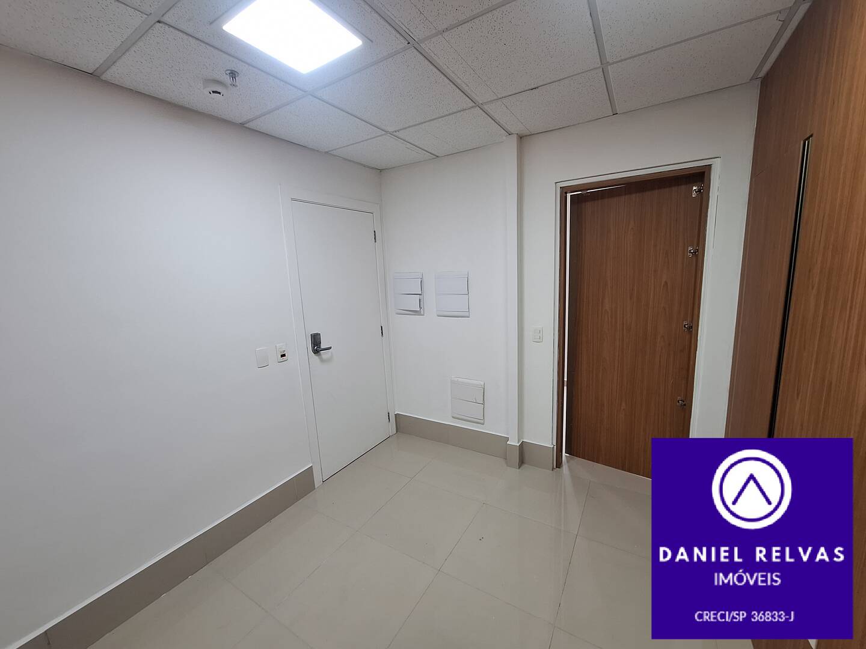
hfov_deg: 106.2
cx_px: 433
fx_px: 325
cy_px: 324
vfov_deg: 89.9
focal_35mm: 13
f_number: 2.2
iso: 100
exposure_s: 1/40
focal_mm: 1.74
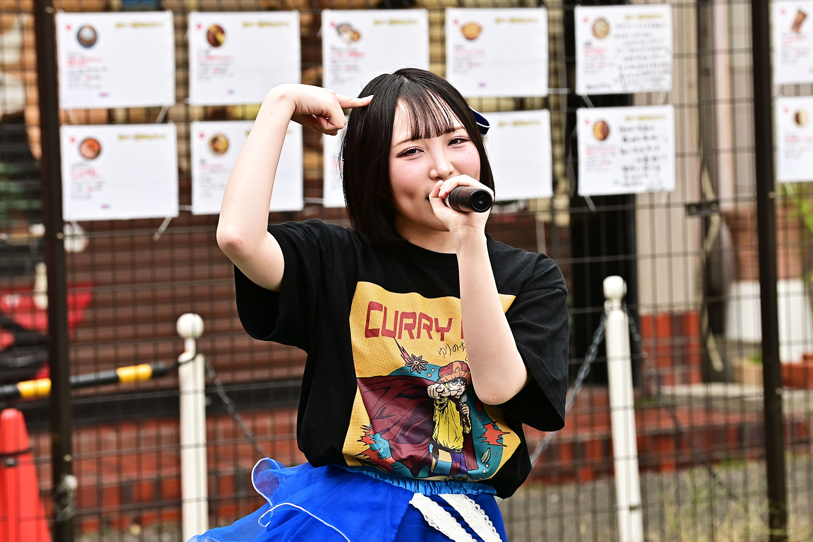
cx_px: 406
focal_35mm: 150
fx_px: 3387
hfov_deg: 13.7
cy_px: 271
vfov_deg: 9.1
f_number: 4.5
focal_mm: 100
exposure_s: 1/400
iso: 400
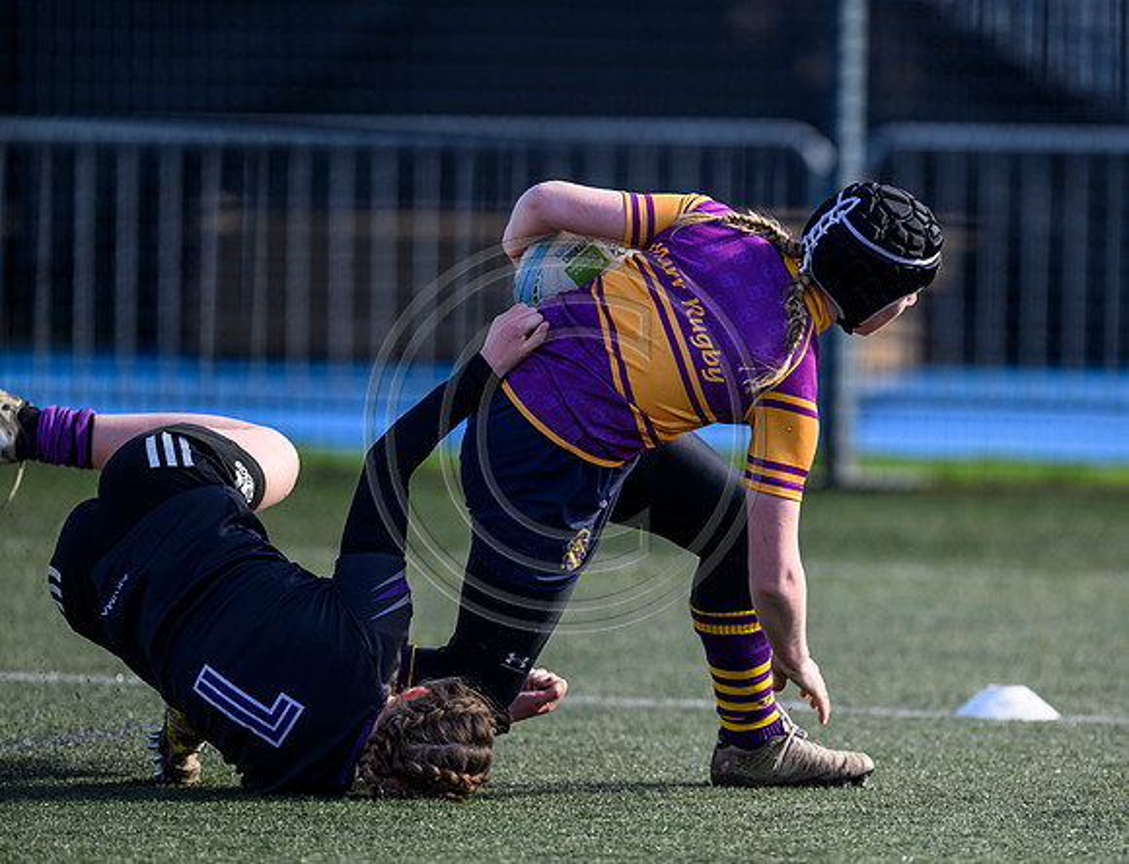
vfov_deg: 2.9
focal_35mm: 513
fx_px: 16851
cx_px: 737
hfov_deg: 3.8
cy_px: 403
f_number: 3.2
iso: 200
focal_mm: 400
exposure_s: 1/1250
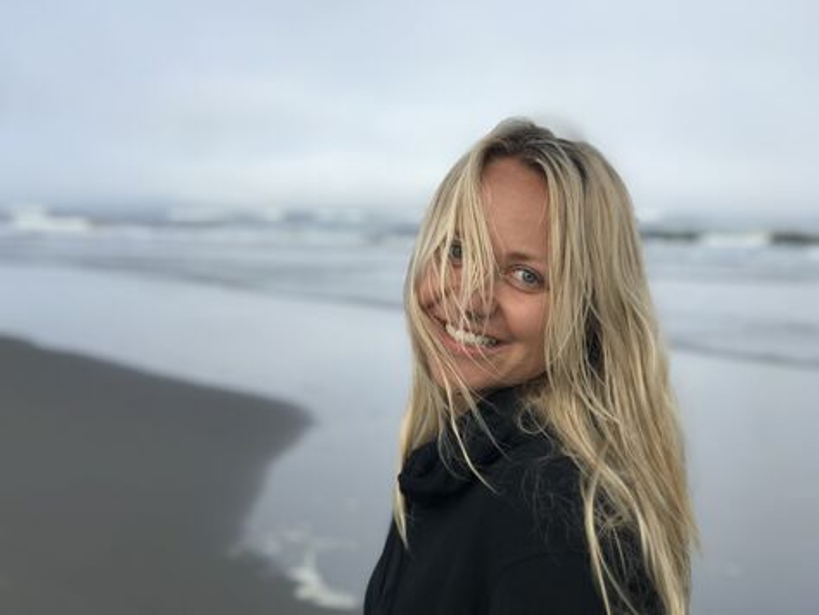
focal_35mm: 57
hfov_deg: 33.8
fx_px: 1349
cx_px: 410
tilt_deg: -5.0
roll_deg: -0.5
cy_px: 308
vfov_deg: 25.7
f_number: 2.8
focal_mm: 6.6
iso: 20
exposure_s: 1/399
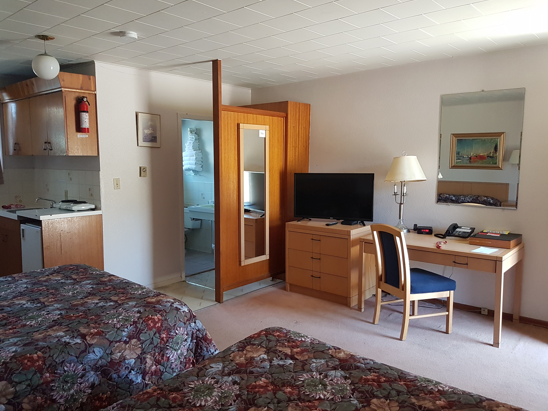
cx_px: 264
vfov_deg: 51.4
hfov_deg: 65.3
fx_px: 427
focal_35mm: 27
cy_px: 208
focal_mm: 4.2
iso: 160
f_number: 1.7
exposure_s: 1/60
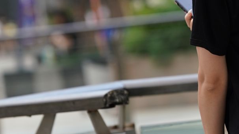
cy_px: 186
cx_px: 251
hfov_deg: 3.9
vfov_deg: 2.2
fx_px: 3522
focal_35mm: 556
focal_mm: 135
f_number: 3.5
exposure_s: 1/640
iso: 320
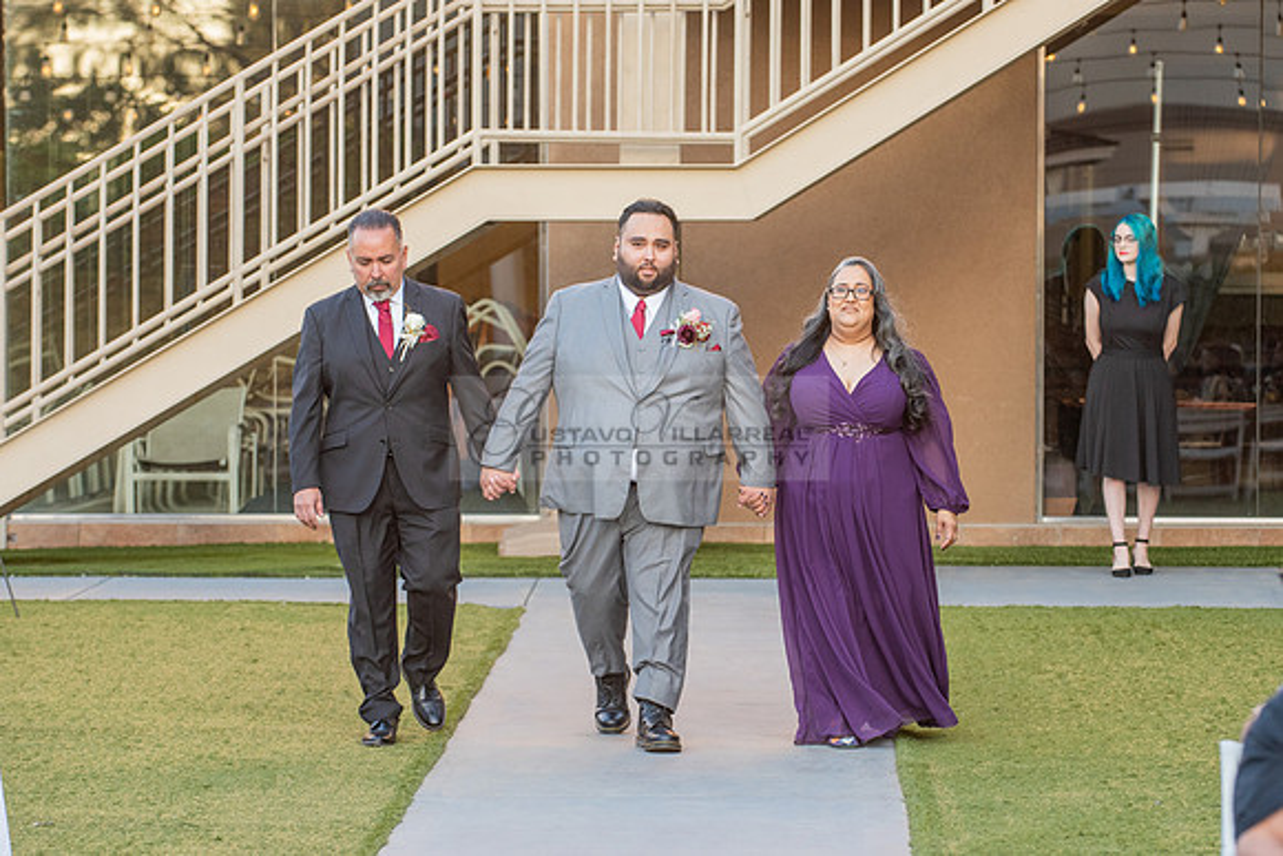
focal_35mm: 168
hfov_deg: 12.2
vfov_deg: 8.2
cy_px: 435
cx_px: 654
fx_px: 5990
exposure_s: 1/320
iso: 800
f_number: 4
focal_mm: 130
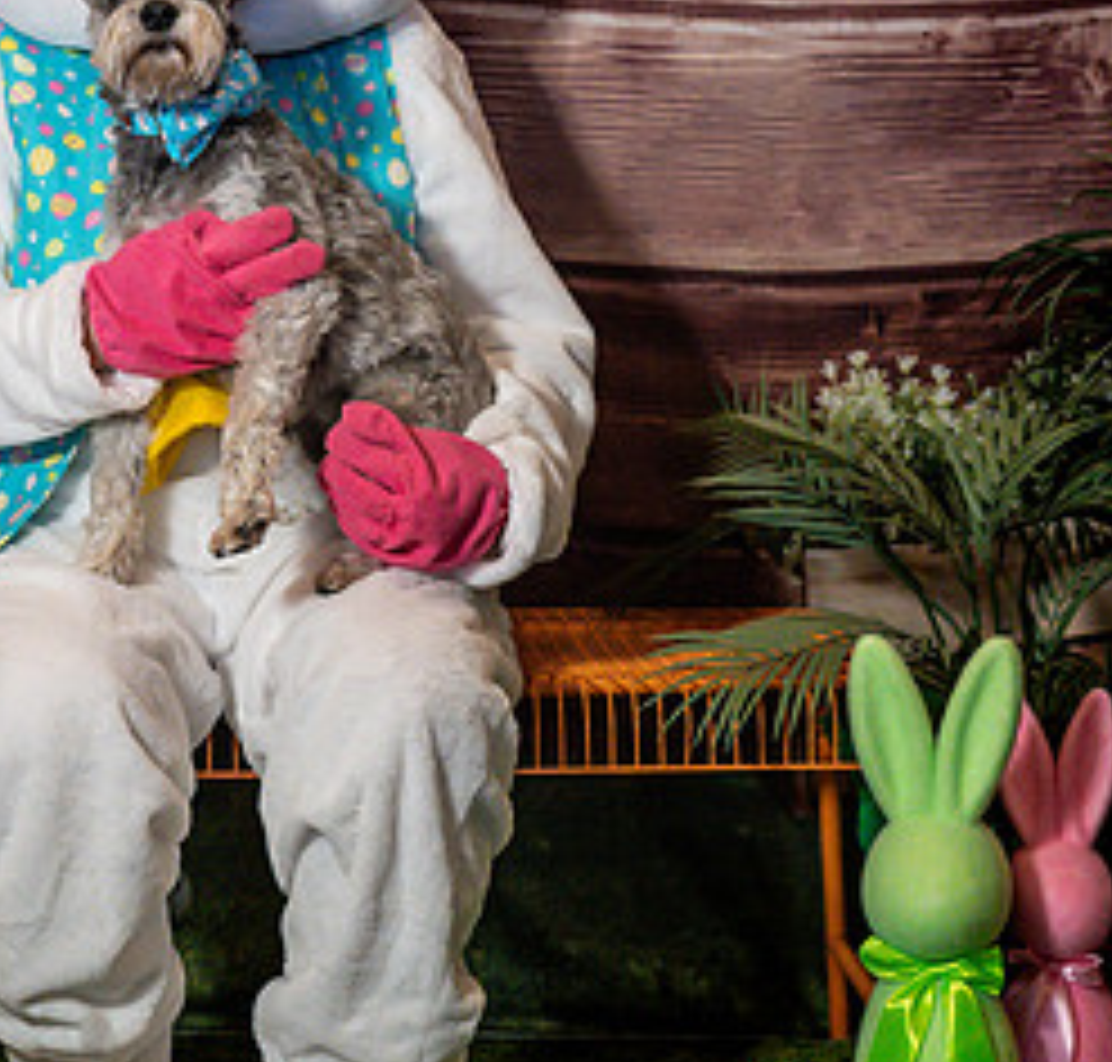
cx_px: 265
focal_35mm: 93
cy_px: 194
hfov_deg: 19.0
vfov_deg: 18.1
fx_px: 3306
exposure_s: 1/500
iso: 5000
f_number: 2.8
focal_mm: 36
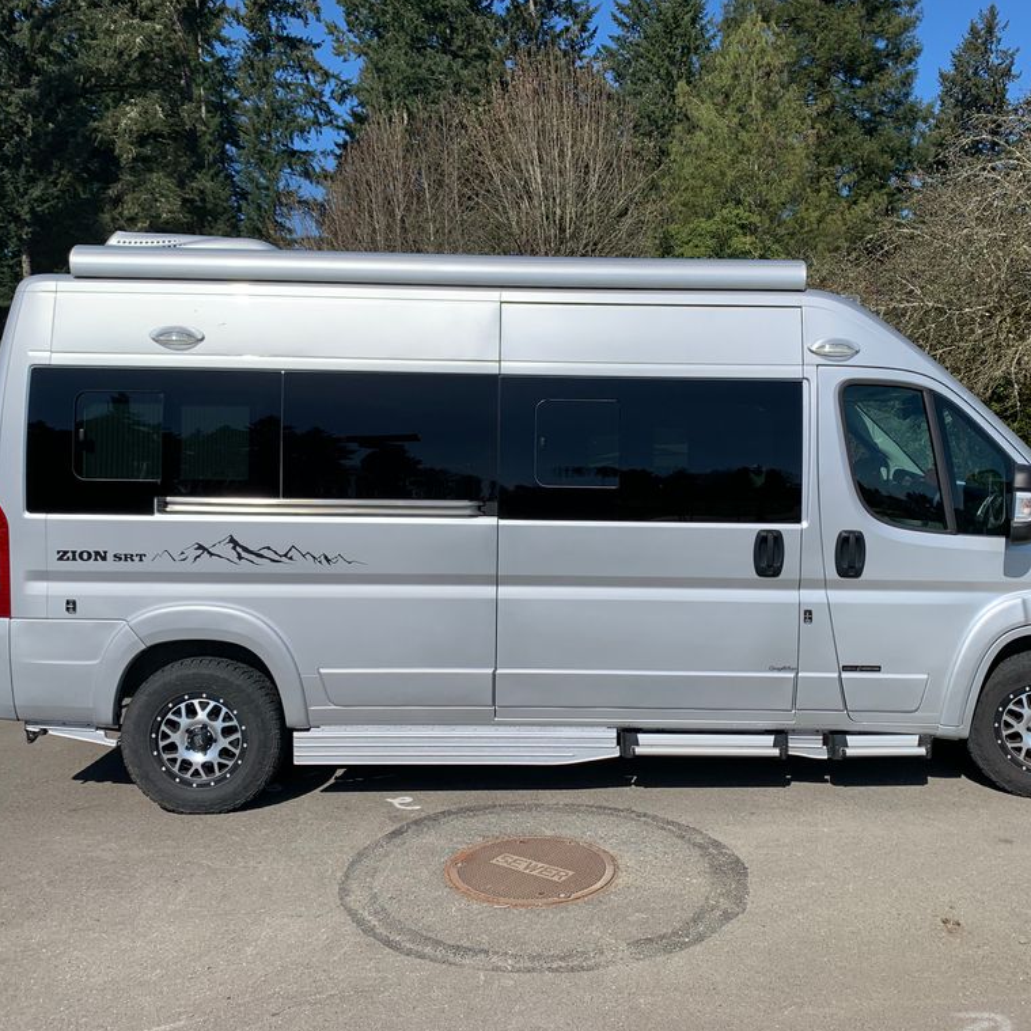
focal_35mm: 31
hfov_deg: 52.5
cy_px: 518
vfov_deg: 52.5
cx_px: 553
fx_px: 1045
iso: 25
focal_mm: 4.25
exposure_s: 1/4098
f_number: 1.8
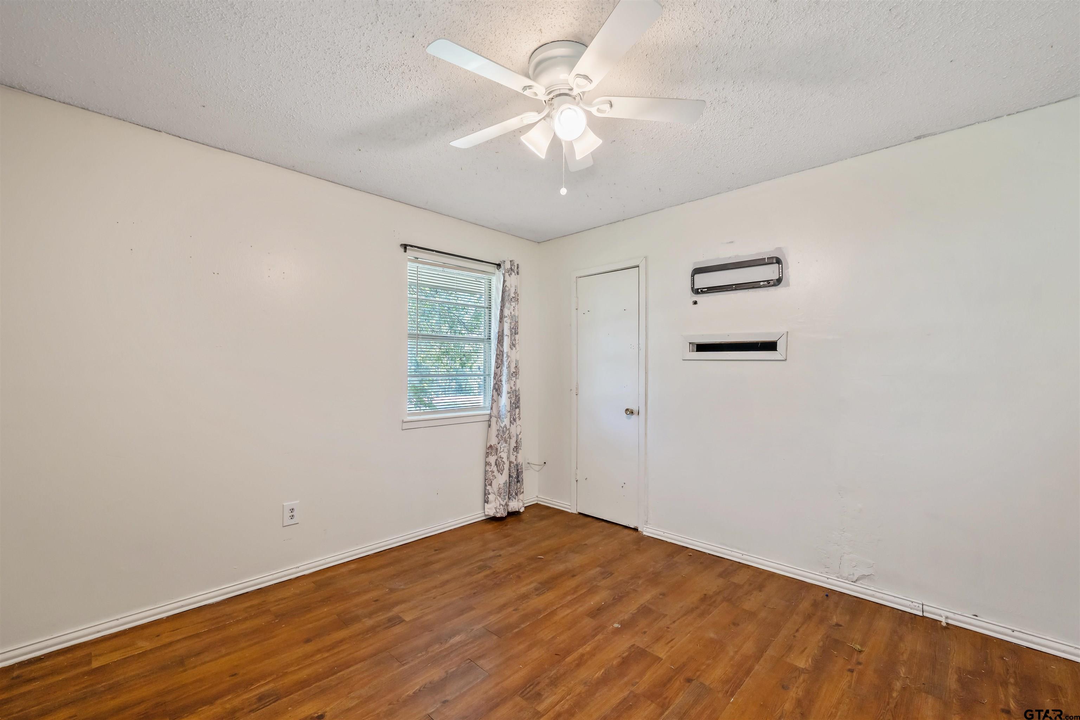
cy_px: 360
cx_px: 540
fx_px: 450
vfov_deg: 77.3
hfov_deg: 100.4
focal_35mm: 15
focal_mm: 15
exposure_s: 1/15
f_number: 8
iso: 800
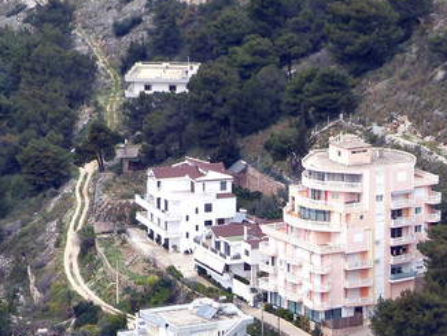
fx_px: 3295
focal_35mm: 255
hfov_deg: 7.8
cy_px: 232
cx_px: 285
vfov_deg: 5.8
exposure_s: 1/500
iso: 100
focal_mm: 21.4
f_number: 4
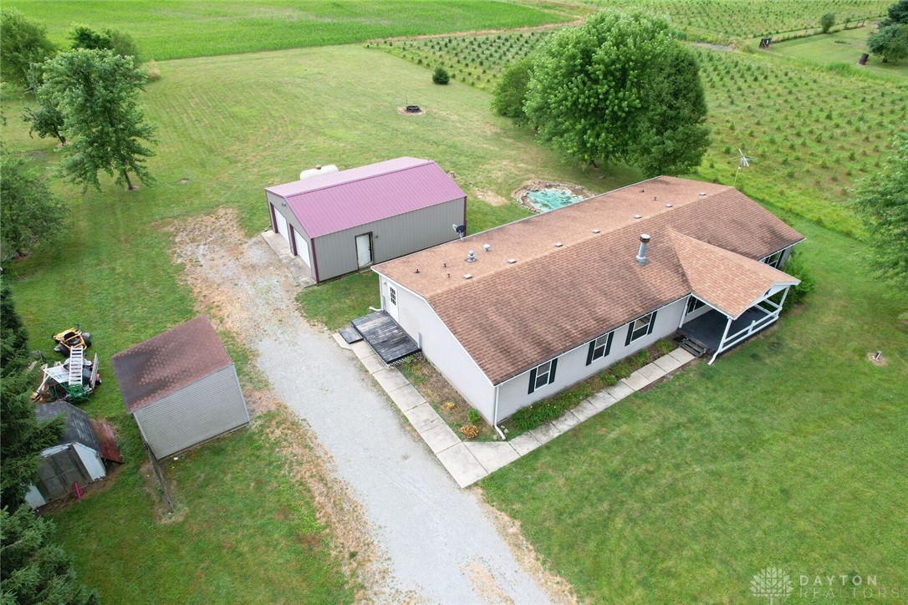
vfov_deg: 57.2
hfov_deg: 78.6
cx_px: 454
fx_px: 555
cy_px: 302
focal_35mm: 22
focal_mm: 8.38
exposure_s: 1/180
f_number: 2.8
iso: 100
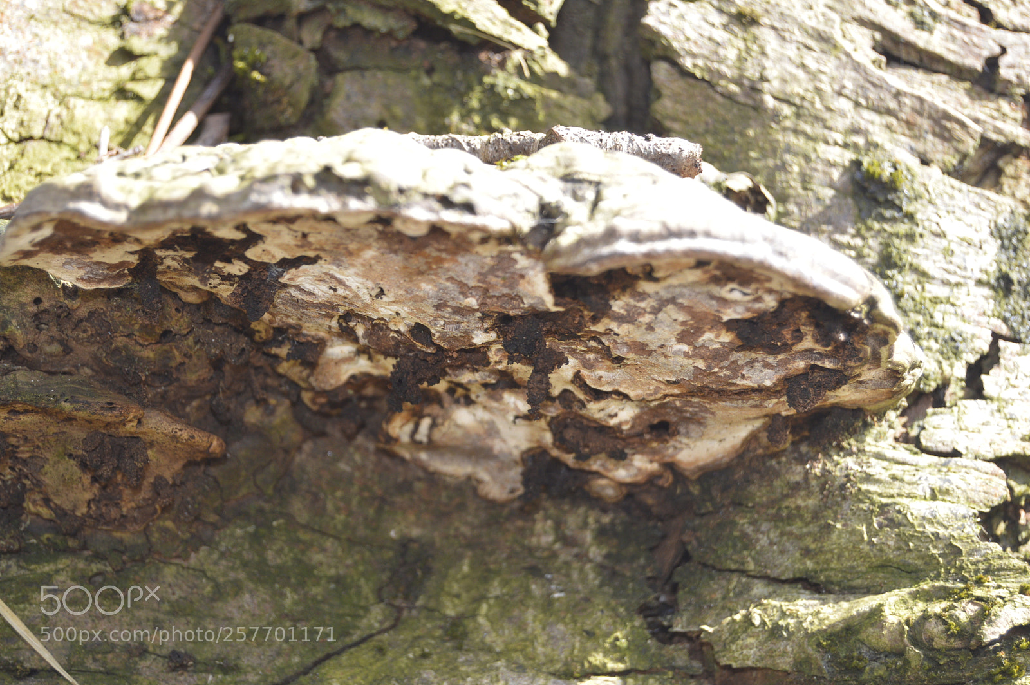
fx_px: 2358
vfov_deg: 16.5
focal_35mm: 82
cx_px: 515
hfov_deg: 24.6
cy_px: 342
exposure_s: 1/125
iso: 250
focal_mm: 55
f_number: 5.6
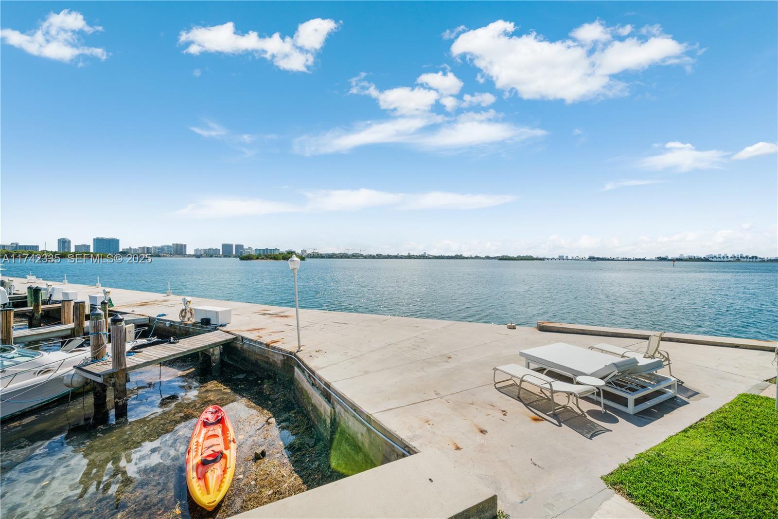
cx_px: 389
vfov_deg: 85.4
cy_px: 260
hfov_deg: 108.3
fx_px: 281
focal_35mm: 13
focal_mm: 13
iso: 125
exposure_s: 1/200
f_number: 10
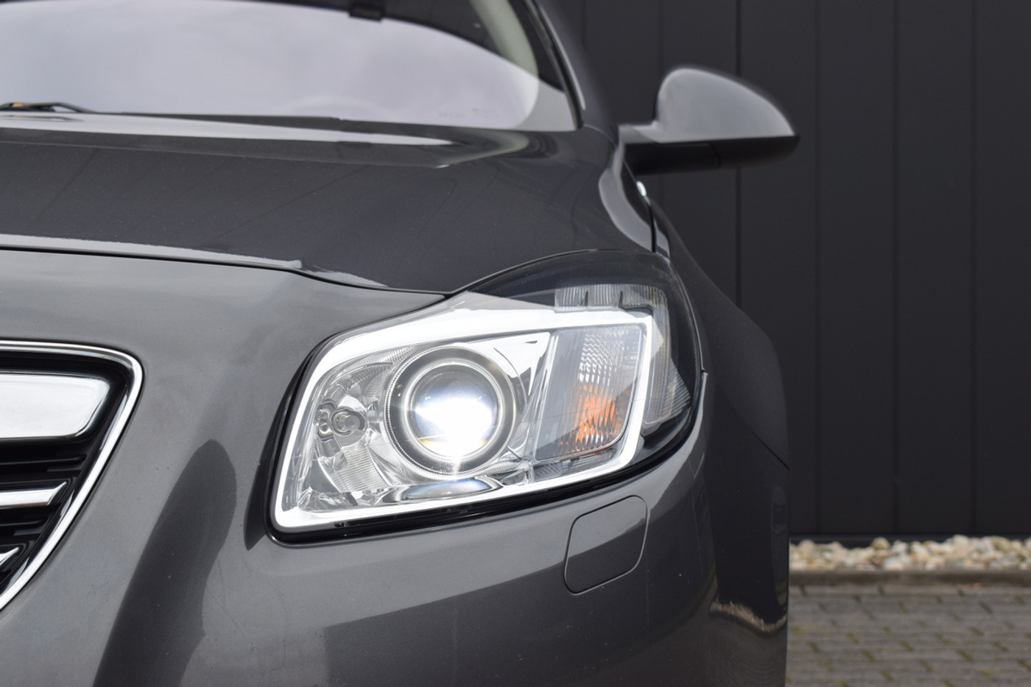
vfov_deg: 18.9
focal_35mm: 72
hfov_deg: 28.1
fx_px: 2062
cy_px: 344
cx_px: 516
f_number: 9
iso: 200
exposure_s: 1/320
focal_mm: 48
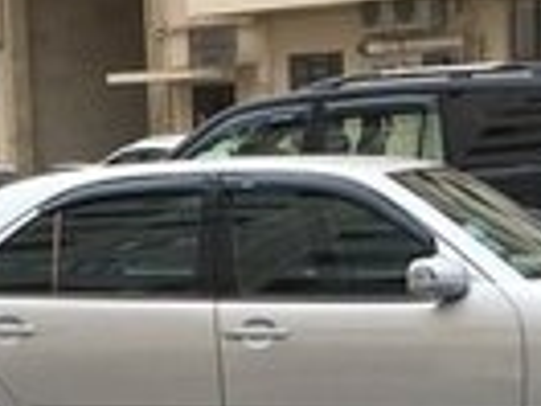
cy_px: 568
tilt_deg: -10.9
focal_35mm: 145
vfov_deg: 10.0
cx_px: 184
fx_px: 2266
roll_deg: +1.6
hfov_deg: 13.6
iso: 25
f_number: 2.2
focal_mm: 4.15
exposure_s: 1/693
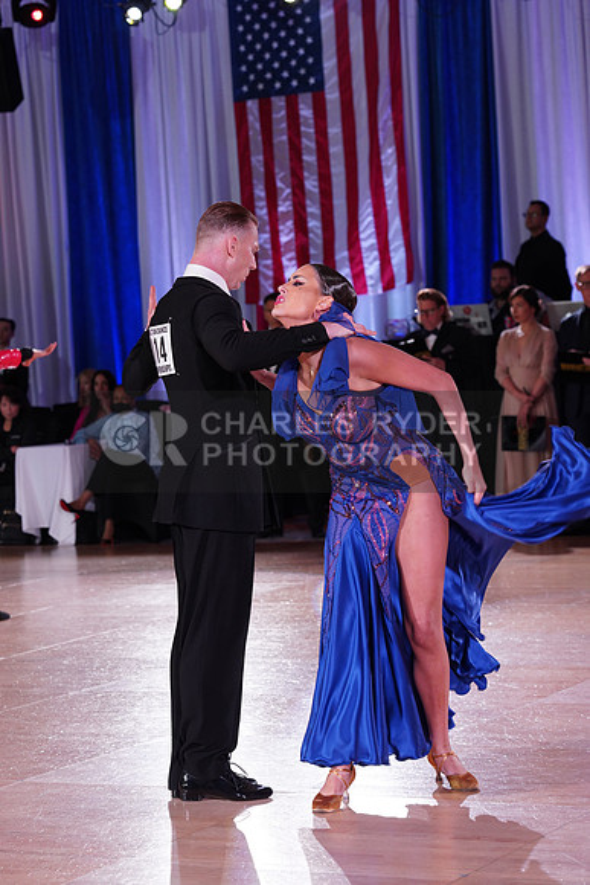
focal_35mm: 105
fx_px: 2580
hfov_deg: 13.0
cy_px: 442
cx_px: 295
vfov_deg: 19.5
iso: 1600
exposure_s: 1/160
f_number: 5.6
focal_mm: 105
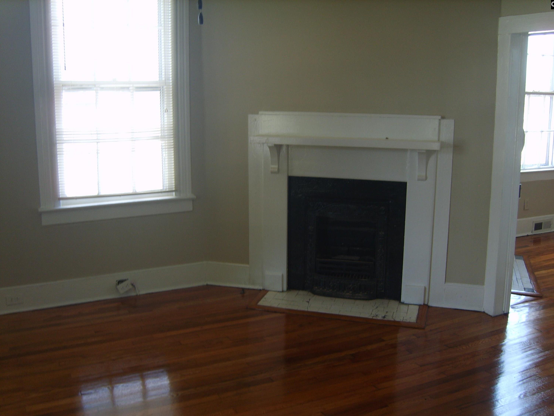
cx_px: 284
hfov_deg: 51.4
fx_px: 576
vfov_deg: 39.7
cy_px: 214
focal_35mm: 36
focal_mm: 7.4
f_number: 2.8
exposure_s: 1/30
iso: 54
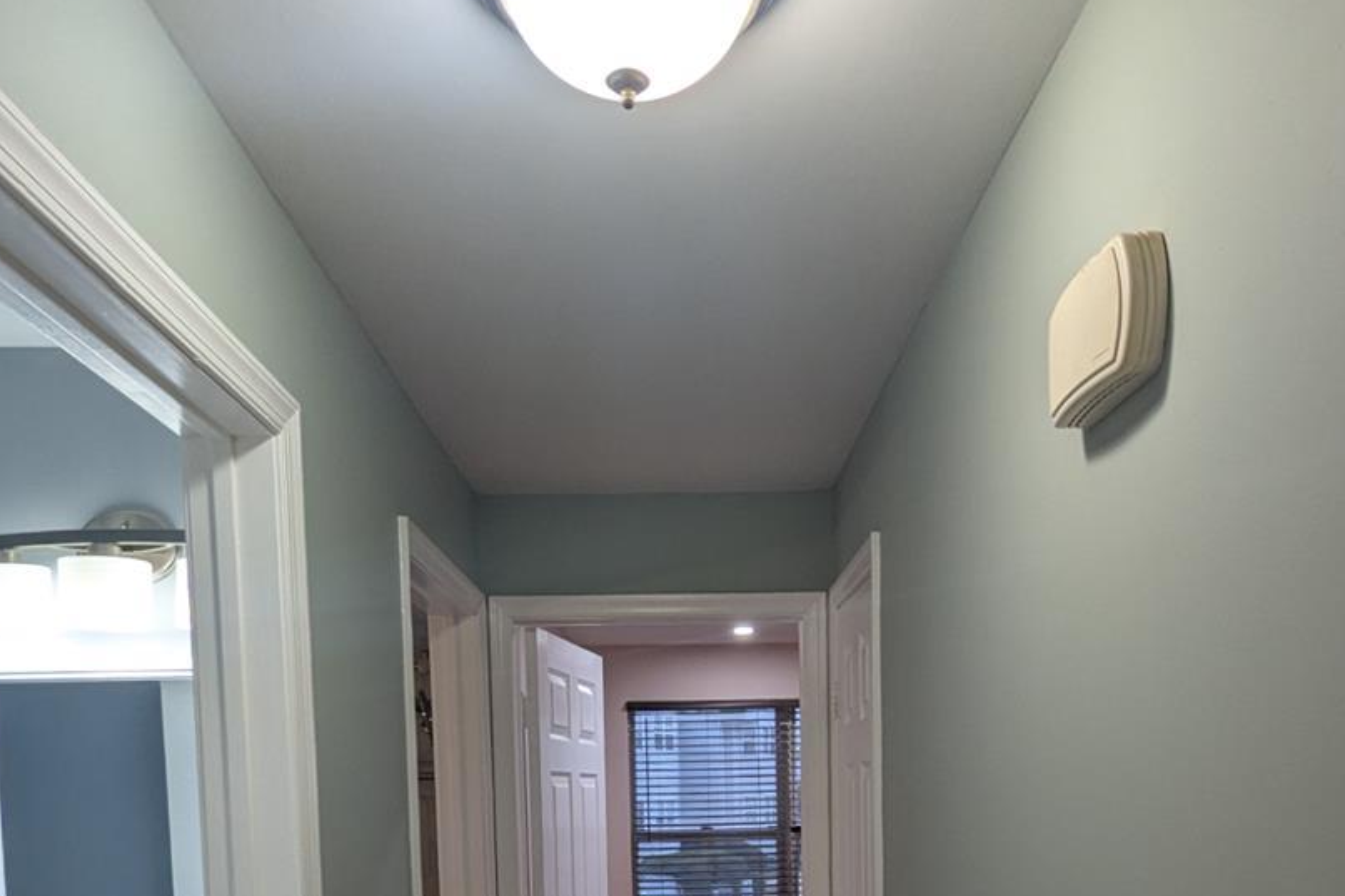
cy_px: 877
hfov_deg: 60.3
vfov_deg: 38.1
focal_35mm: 31
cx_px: 702
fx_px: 1158
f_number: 2.2
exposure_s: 1/60
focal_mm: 2.35
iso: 67
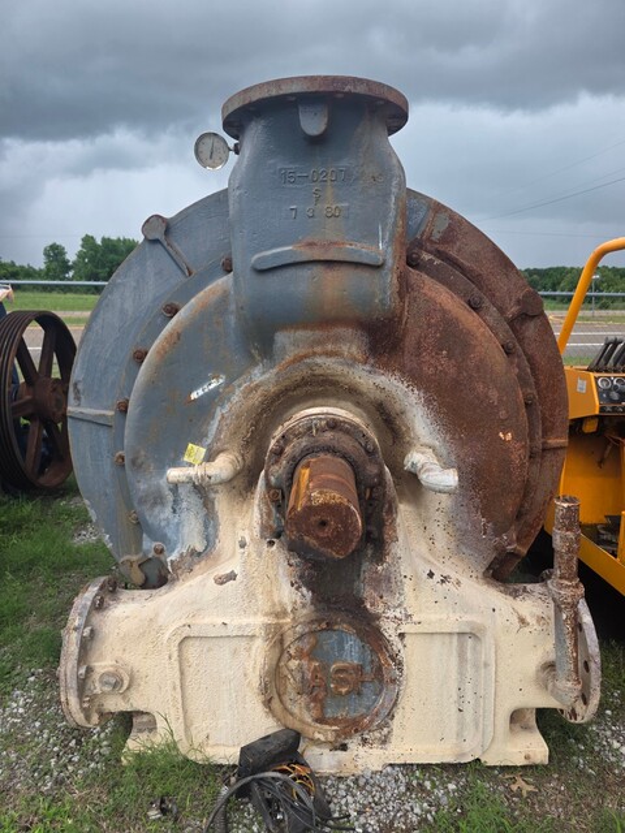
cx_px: 312
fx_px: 554
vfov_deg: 73.9
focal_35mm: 23
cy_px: 416
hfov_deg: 58.9
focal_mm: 6.3
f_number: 1.7
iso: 80
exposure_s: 1/1580
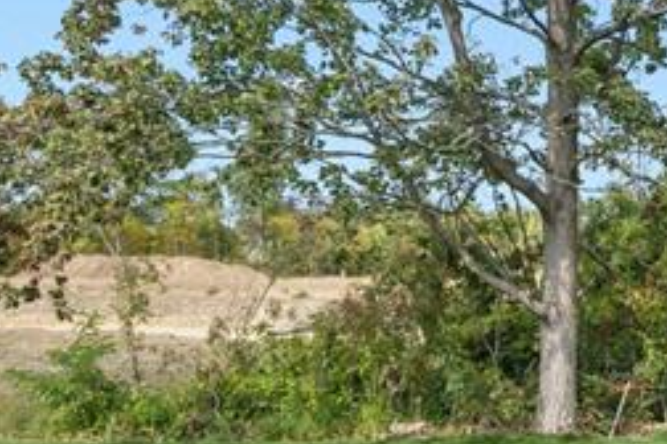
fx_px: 1056
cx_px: 823
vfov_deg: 23.8
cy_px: 258
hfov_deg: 29.5
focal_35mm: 57
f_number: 9
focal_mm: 14
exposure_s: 1/80
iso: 80
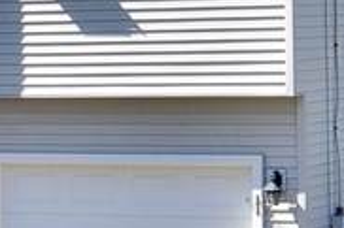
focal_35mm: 211
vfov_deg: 6.5
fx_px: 2014
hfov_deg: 9.6
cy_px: 43
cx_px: -123
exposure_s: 1/250
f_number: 8
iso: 200
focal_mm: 20
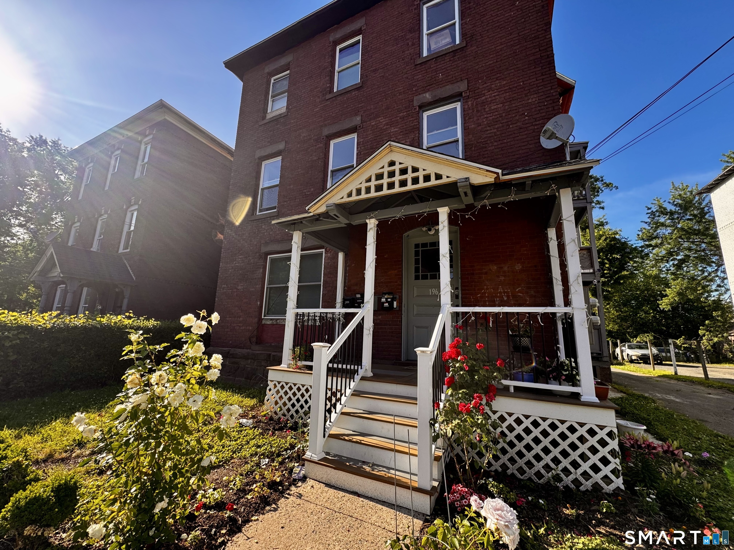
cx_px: 367
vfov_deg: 85.7
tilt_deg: +10.2
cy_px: 275
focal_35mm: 14
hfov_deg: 102.1
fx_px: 297
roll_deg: -1.7
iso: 40
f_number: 2.2
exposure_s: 1/414
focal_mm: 2.22
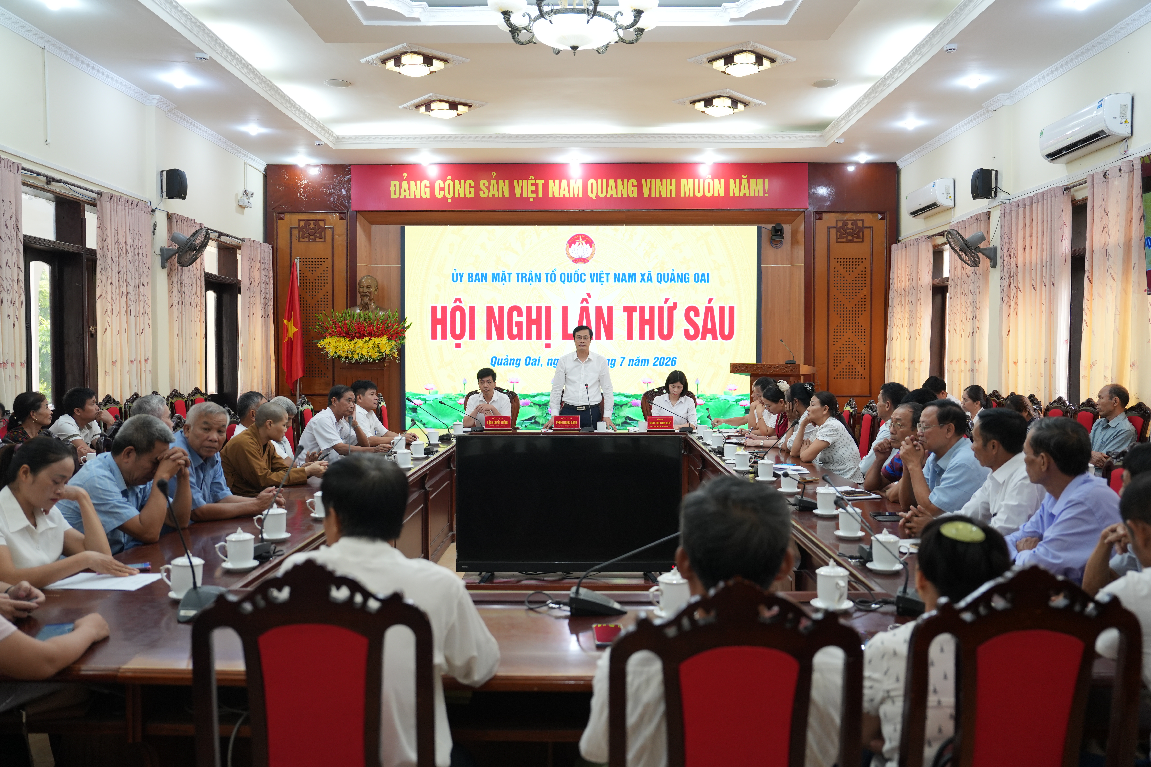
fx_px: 959
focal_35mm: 30
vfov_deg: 43.6
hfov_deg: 61.9
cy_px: 384
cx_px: 576
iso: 800
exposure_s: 1/125
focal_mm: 30
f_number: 2.8
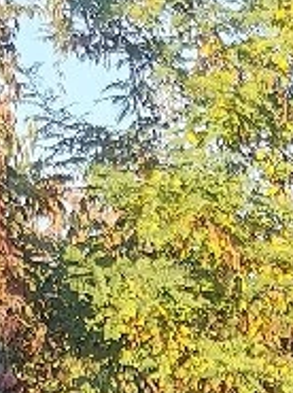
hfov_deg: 7.4
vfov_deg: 9.2
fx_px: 2208
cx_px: 546
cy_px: 934
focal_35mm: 195
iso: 50
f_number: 1.6
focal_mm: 5.56
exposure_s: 1/1250
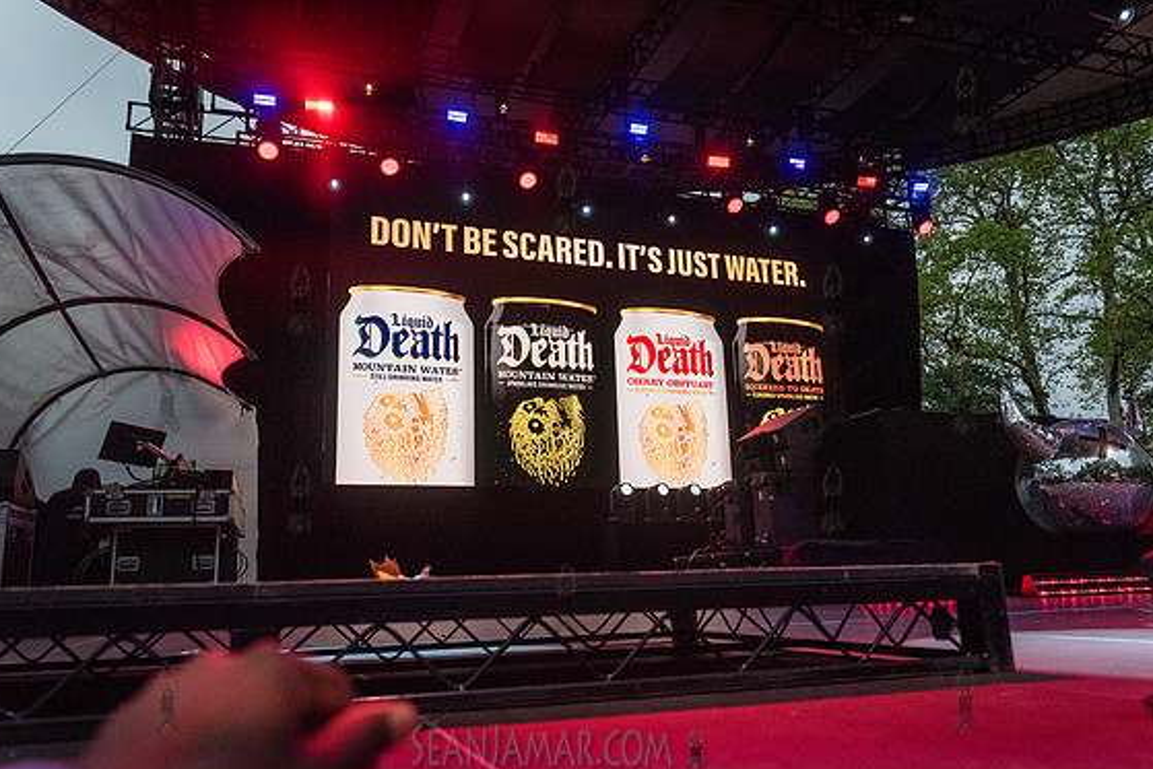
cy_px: 397
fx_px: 897
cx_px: 565
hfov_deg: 65.5
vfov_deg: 46.4
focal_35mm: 28
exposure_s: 1/3200
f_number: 3.5
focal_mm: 27
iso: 5000
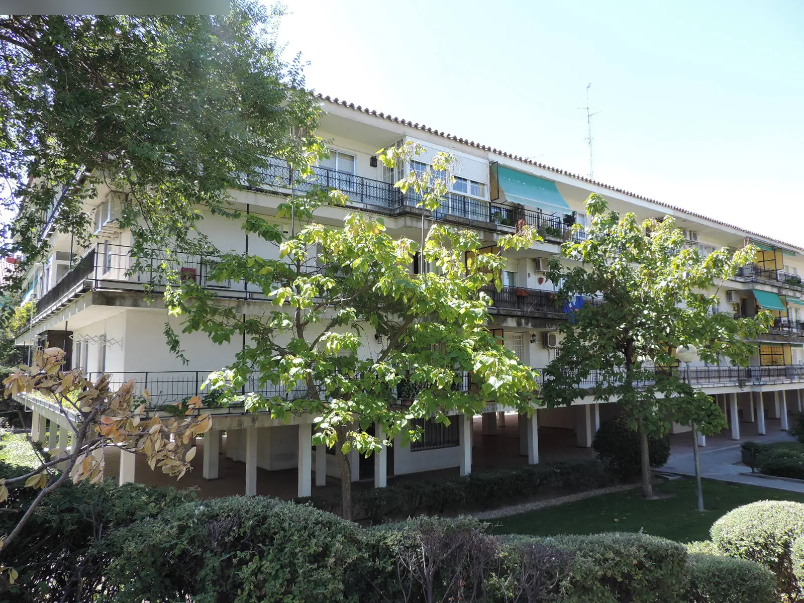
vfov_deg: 56.8
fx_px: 557
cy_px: 302
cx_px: 402
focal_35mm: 24
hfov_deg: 71.6
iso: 80
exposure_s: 1/250
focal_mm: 4.3
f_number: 3
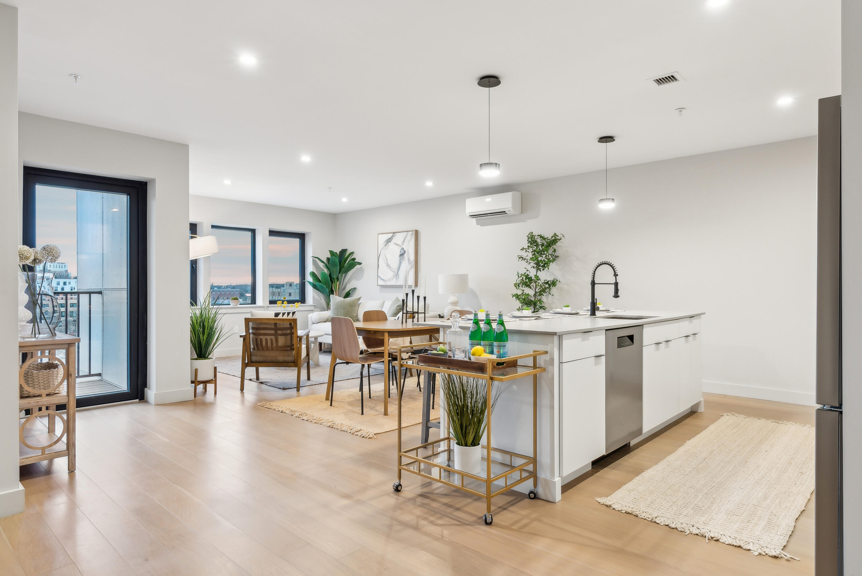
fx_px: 503
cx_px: 431
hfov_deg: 81.2
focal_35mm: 21
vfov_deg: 59.5
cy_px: 288
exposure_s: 1/2.5
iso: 320
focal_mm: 21
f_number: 7.1
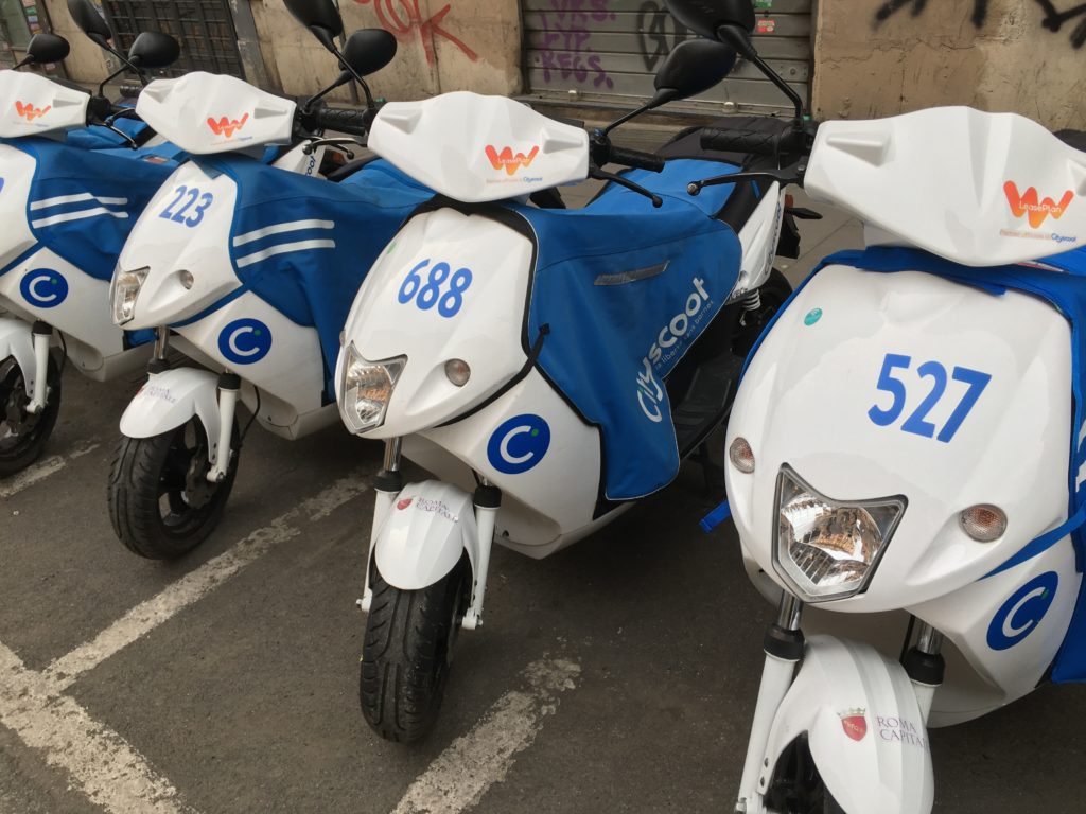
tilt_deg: -28.2
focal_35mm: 29
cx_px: 543
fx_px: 910
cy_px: 407
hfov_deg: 61.7
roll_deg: +7.3
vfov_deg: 48.2
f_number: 2.2
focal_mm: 4.15
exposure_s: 1/103
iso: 25
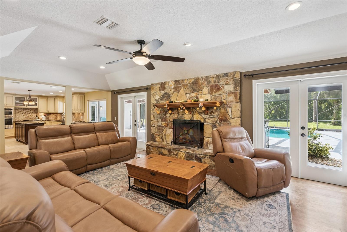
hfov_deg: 96.7
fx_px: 154
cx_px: 174
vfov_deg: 73.8
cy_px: 116
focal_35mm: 16
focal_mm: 16
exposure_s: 1/50
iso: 1000
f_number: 8
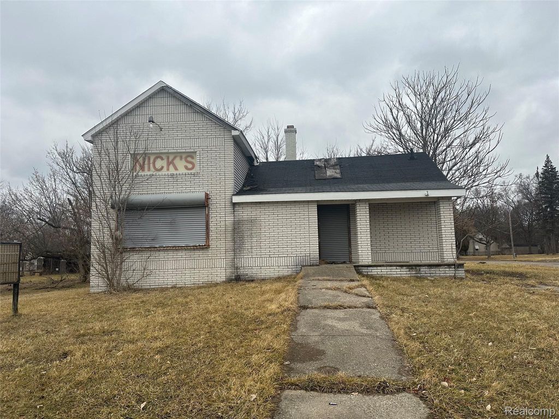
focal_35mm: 24
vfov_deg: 56.8
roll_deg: +1.7
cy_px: 210
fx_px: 388
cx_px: 280
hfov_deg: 71.6
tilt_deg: +6.2
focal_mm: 6.86
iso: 80
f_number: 1.78
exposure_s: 1/836
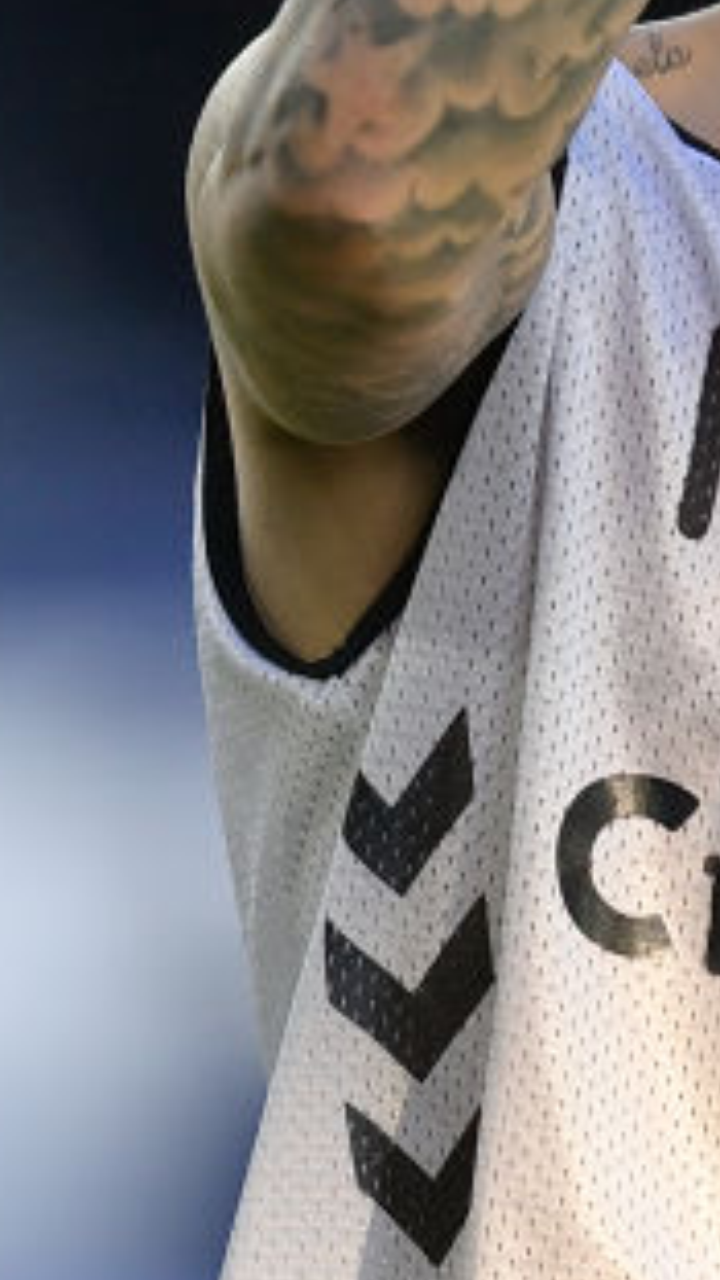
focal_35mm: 1378
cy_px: 2
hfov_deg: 0.9
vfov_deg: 1.6
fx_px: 46757
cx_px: 794
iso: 800
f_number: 2.8
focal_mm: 400
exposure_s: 1/2500
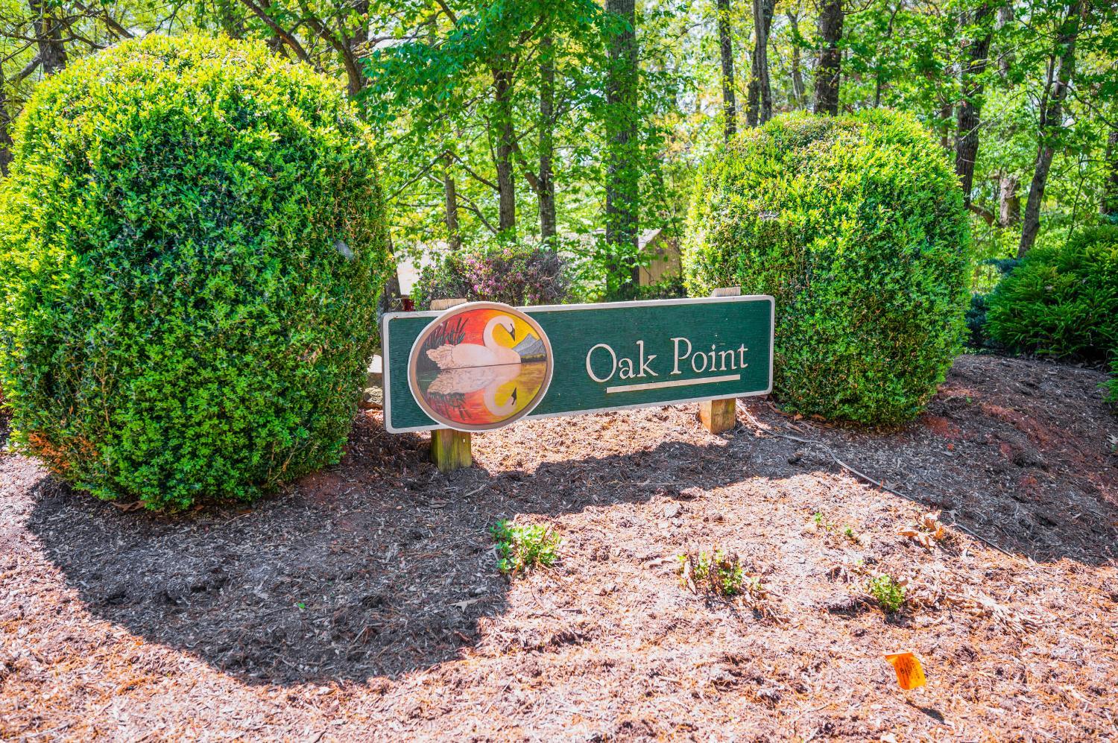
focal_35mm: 30
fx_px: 931
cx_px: 559
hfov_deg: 62.0
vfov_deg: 43.5
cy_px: 372
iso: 100
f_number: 4
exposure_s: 1/125
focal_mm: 30
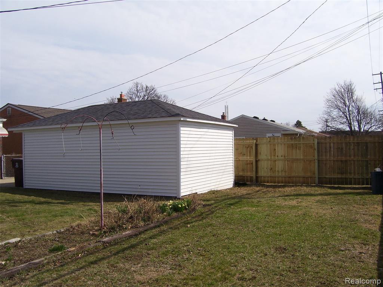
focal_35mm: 34
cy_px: 144
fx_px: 376
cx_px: 192
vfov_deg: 41.8
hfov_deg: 54.0
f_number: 4.8
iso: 80
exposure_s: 1/750
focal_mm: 5.6
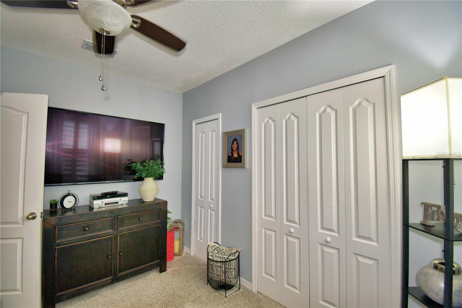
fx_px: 192
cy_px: 154
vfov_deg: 77.3
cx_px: 231
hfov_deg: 100.4
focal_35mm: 15
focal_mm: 10
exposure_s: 1/30
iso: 360
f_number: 4.5
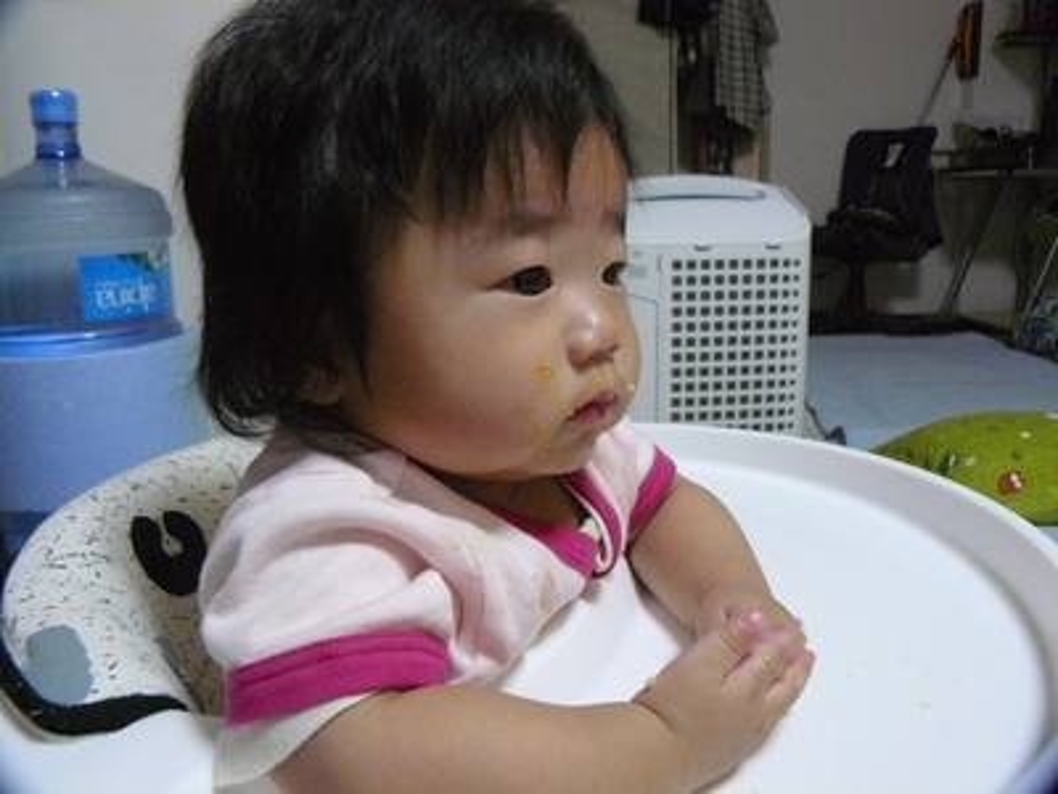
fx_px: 1100
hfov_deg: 51.4
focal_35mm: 36
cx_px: 529
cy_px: 397
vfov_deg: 39.7
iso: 400
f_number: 2.8
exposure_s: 1/25
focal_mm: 6
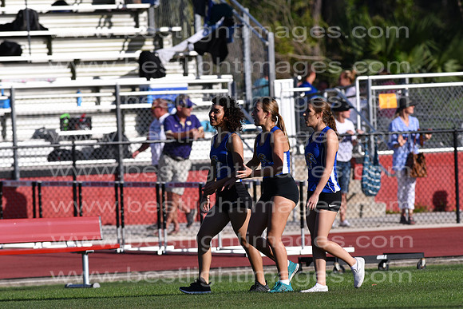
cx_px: 232
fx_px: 5789
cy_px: 154
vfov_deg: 3.1
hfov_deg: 4.6
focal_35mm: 450
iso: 320
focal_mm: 300
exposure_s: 1/4000
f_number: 5.6
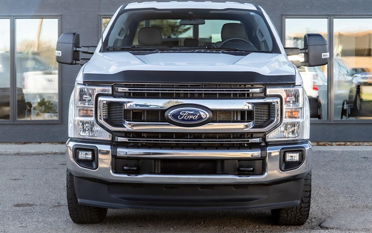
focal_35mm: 77
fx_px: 781
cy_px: 75
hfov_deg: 26.8
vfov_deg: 16.9
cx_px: 190
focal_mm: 51
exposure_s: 1/125
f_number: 4
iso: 125
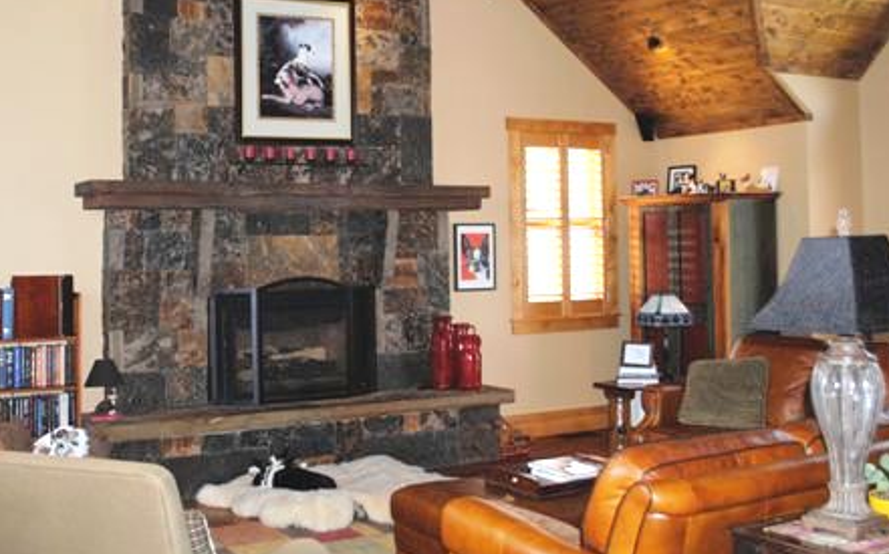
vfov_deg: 31.8
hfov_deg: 49.0
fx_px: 969
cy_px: 218
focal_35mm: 40
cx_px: 353
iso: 200
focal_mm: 18
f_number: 3.5
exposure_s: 1/60
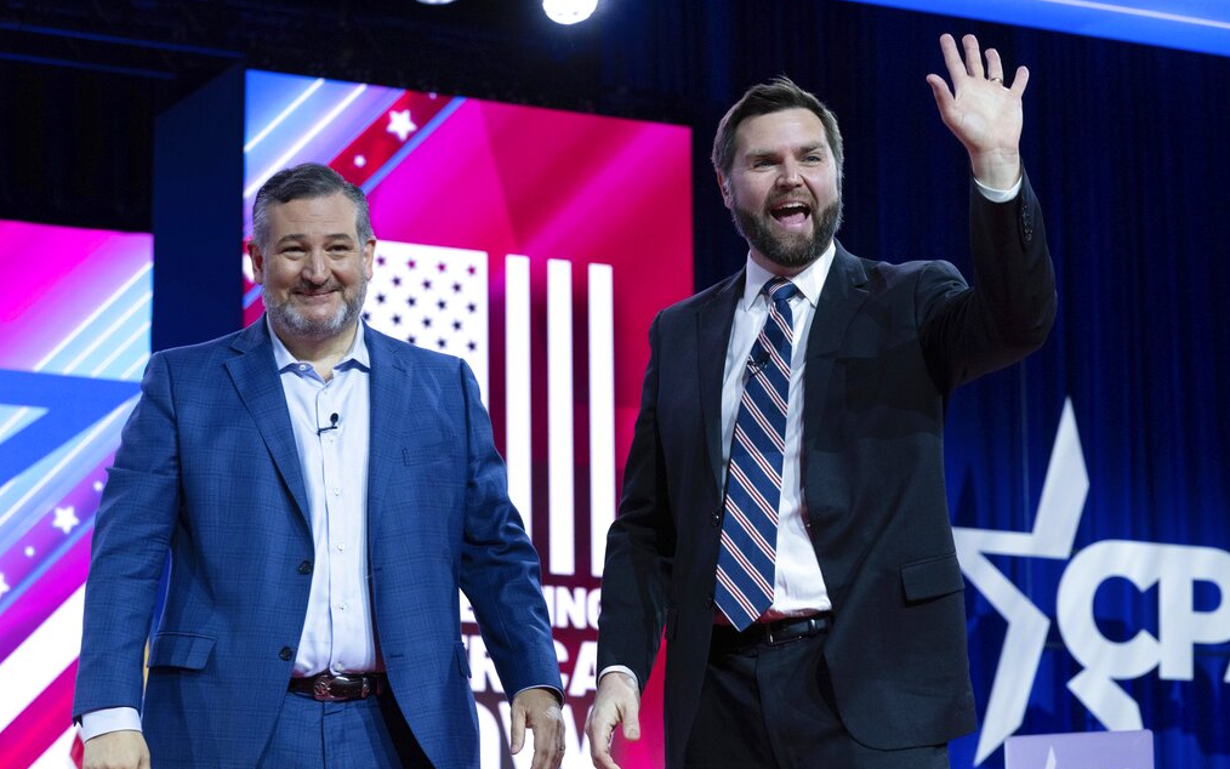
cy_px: 396
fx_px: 3520
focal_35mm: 105
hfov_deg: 19.8
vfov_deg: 12.5
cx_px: 615
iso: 3200
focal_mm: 102
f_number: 7.1
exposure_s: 1/320
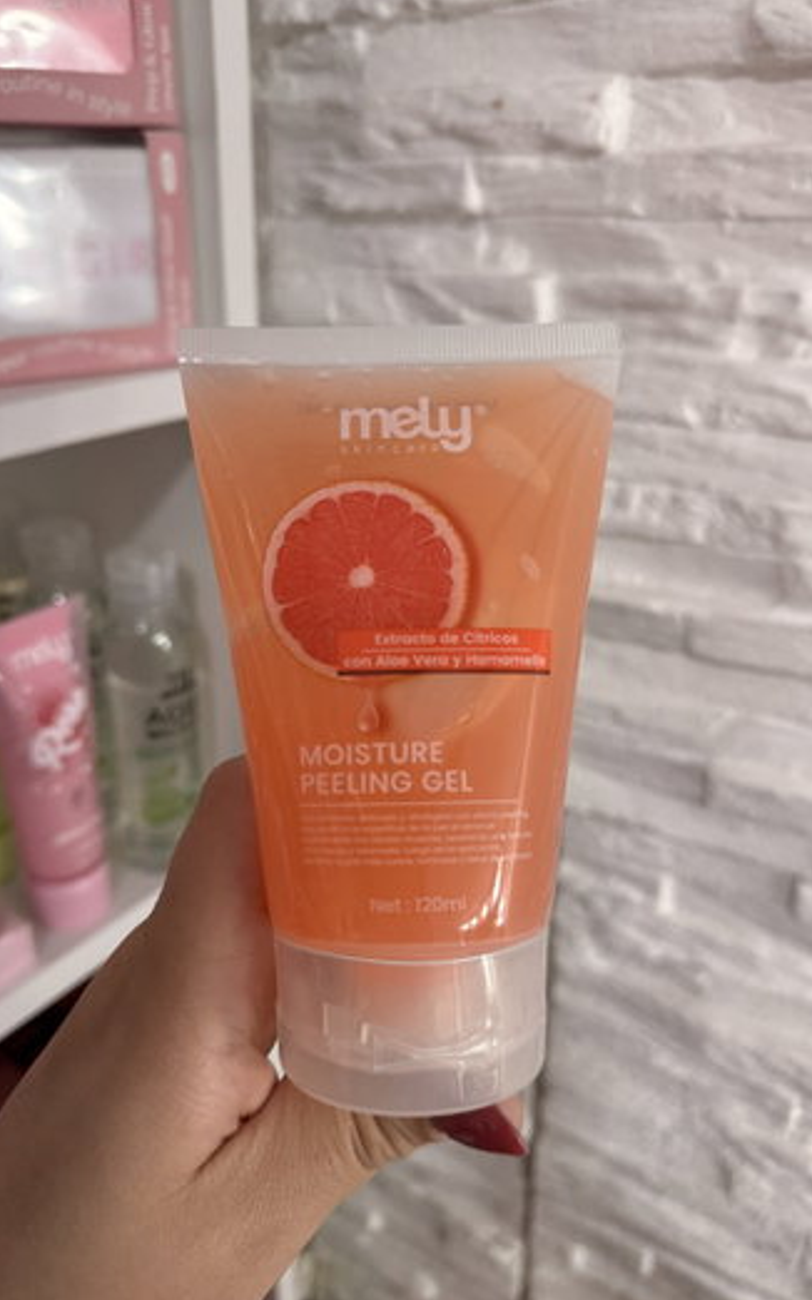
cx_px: 394
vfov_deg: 70.4
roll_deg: -0.3
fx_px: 921
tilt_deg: -25.2
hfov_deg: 47.6
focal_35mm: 26
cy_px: 654
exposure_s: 1/100
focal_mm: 6.76
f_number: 1.78
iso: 100
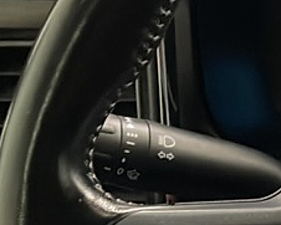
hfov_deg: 14.2
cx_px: 543
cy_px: 162
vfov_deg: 13.3
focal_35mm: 116
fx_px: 965
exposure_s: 1/40
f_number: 1.6
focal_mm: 5.1
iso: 1000
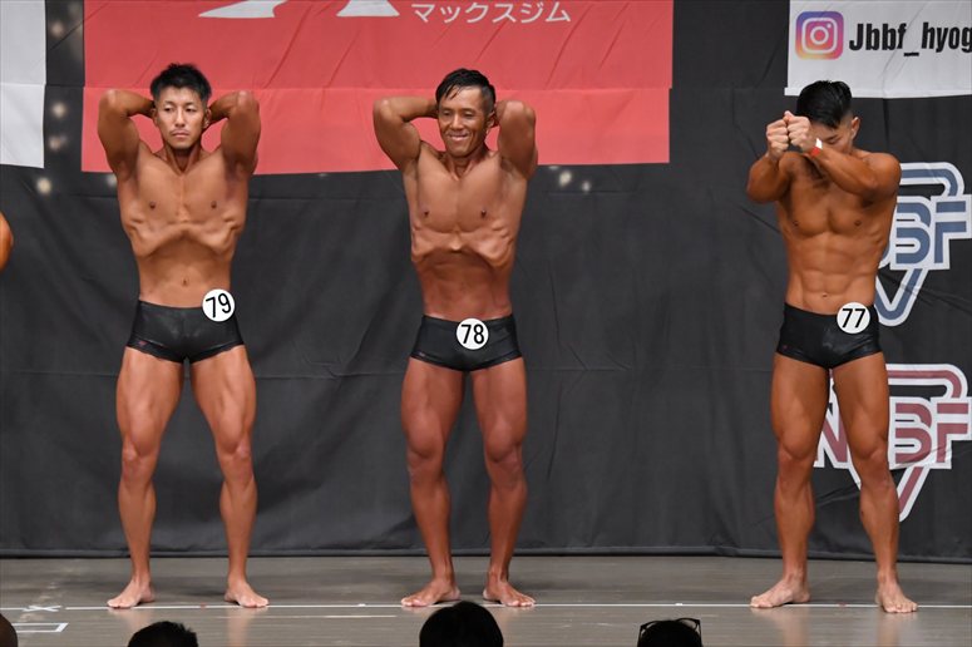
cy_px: 324
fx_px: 5856
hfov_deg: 9.5
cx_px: 486
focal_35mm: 217
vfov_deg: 6.3
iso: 5000
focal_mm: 145
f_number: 5.6
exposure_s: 1/400
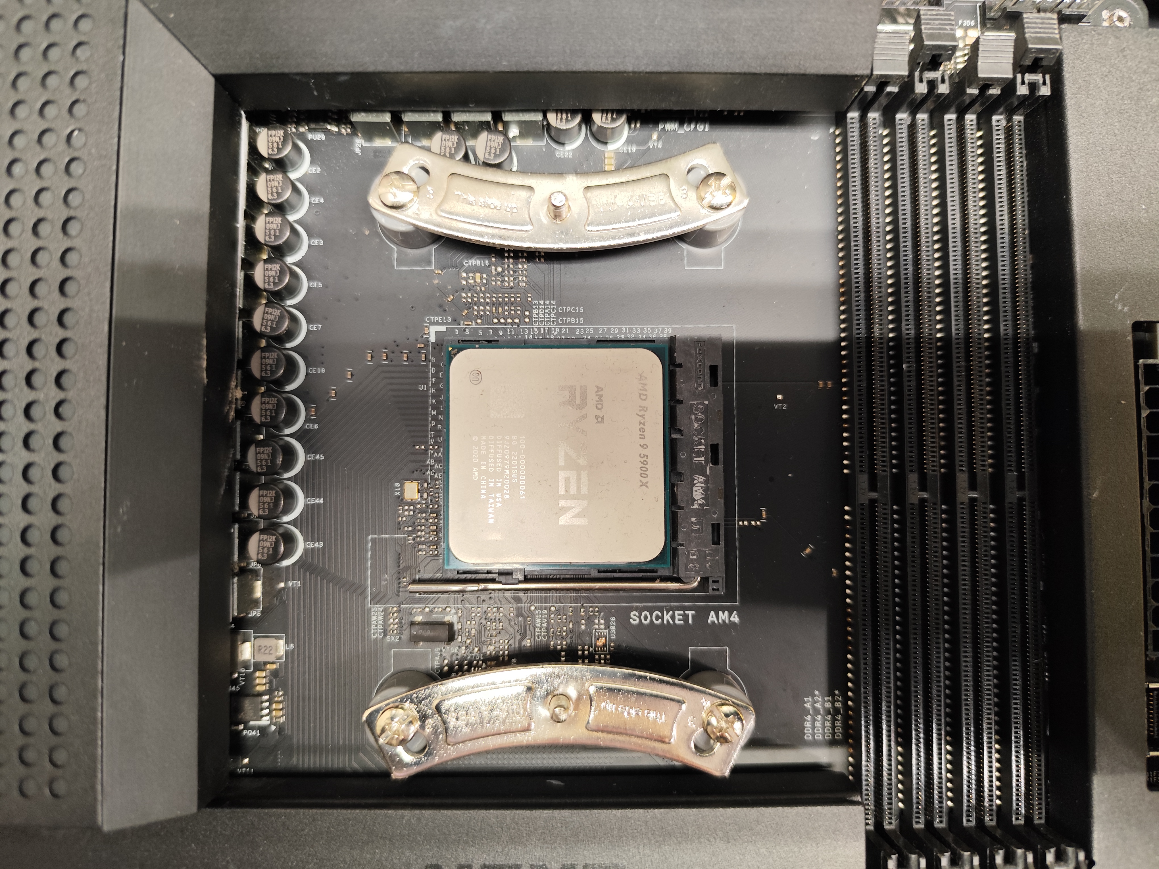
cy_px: 434
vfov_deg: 58.9
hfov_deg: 73.9
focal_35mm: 23
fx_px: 770
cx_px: 580
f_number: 1.65
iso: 500
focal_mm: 6.19
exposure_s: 1/50
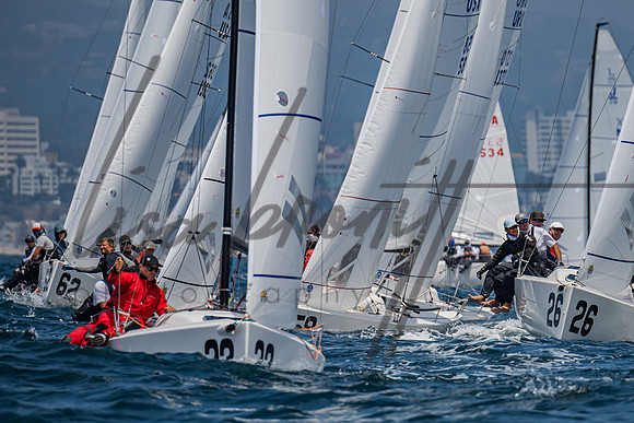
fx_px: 9887
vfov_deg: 2.5
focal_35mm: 561
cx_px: 428
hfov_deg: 3.7
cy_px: 236
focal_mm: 400
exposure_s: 1/2500
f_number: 6.3
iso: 400
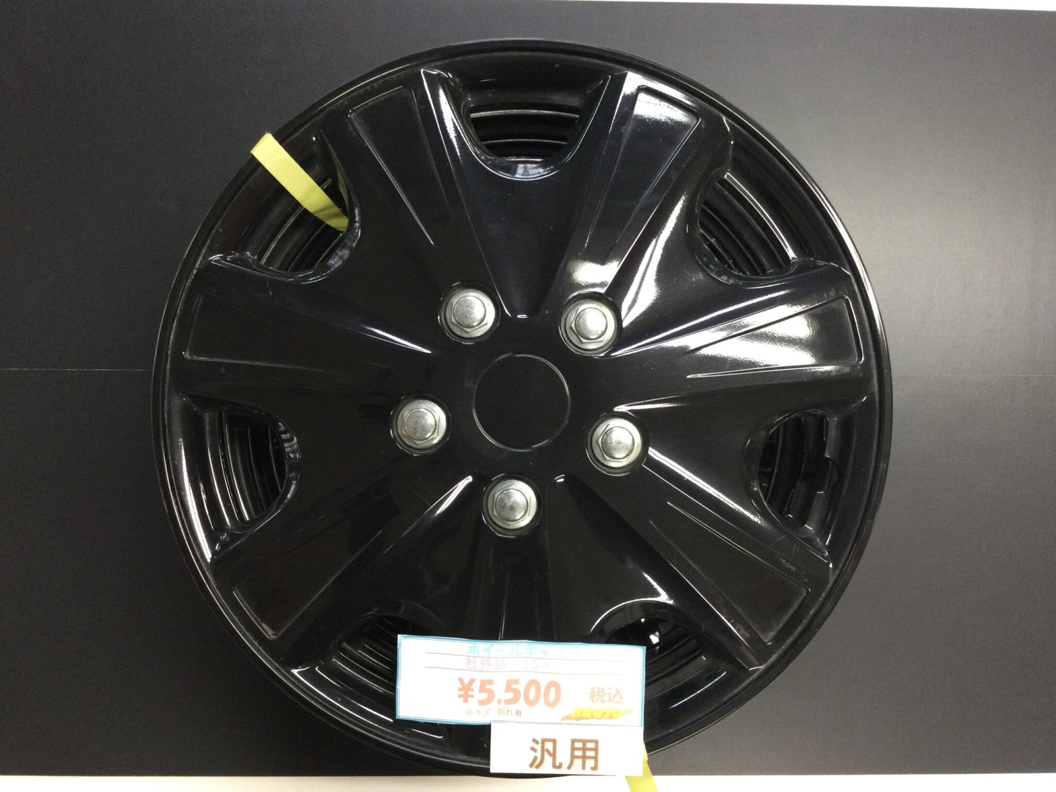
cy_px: 396
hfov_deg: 58.4
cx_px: 528
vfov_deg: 45.4
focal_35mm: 31
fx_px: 946
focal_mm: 3.3
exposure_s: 1/30
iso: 100
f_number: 2.4
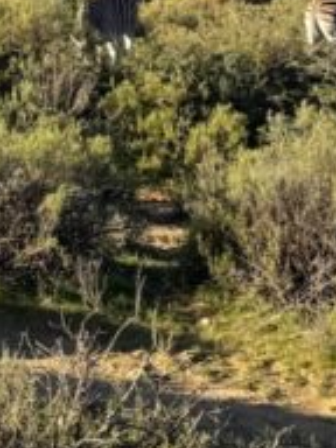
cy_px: -173
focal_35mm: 128
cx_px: -499
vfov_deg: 14.6
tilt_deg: -0.4
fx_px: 1657
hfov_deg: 10.0
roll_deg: +0.4
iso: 80
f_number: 1.78
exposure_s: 1/2053
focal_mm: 6.76
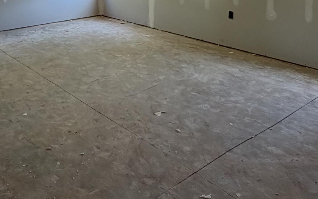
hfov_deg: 44.4
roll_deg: -0.1
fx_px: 373
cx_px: 73
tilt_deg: -3.8
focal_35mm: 43
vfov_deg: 26.9
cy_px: -31
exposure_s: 1/121
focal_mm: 2.22
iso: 100
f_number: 2.2
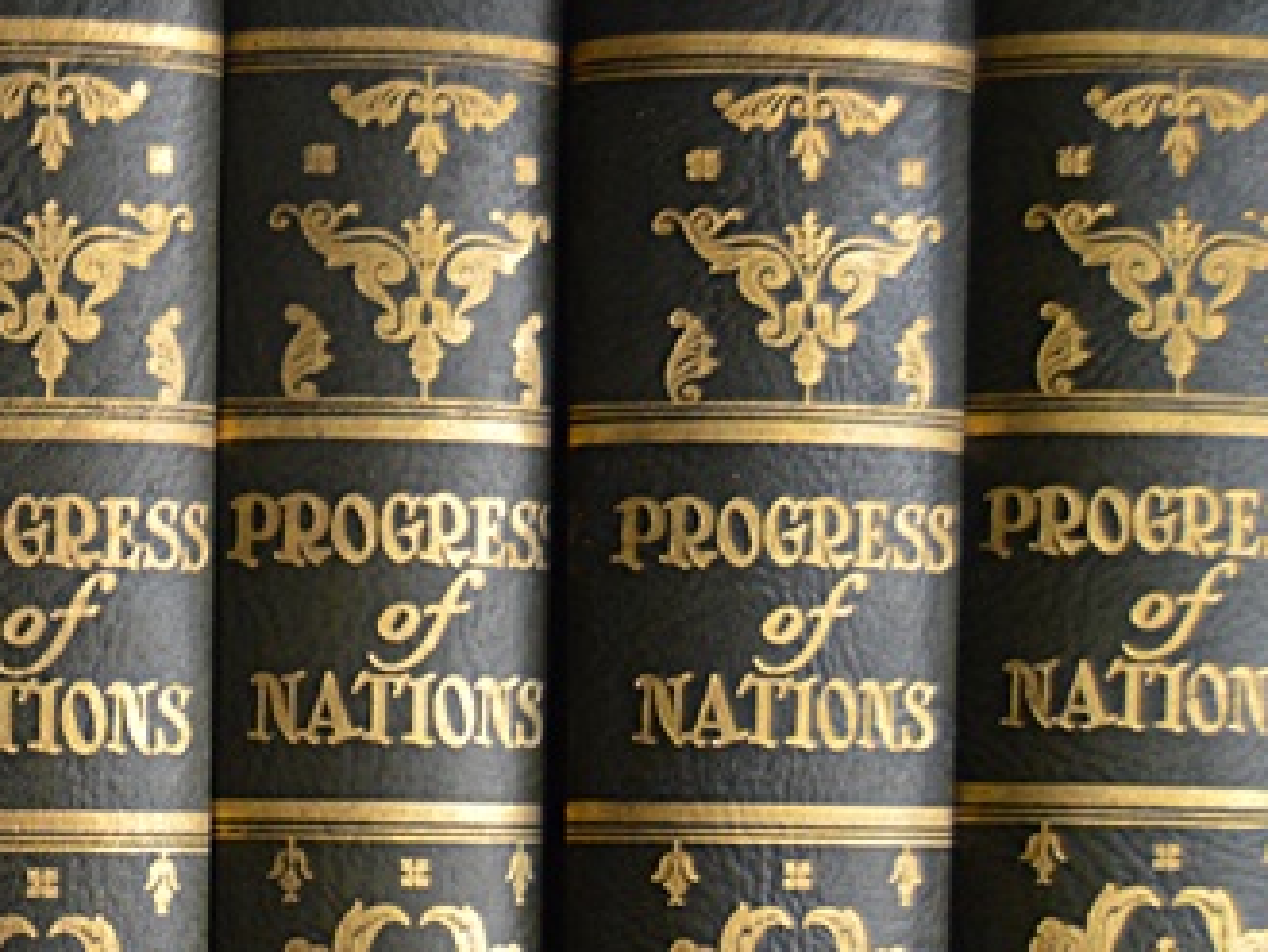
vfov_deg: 14.0
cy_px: 869
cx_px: -594
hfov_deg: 17.0
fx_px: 3848
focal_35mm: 105
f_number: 3.8
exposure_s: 1/60
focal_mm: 24
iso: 800
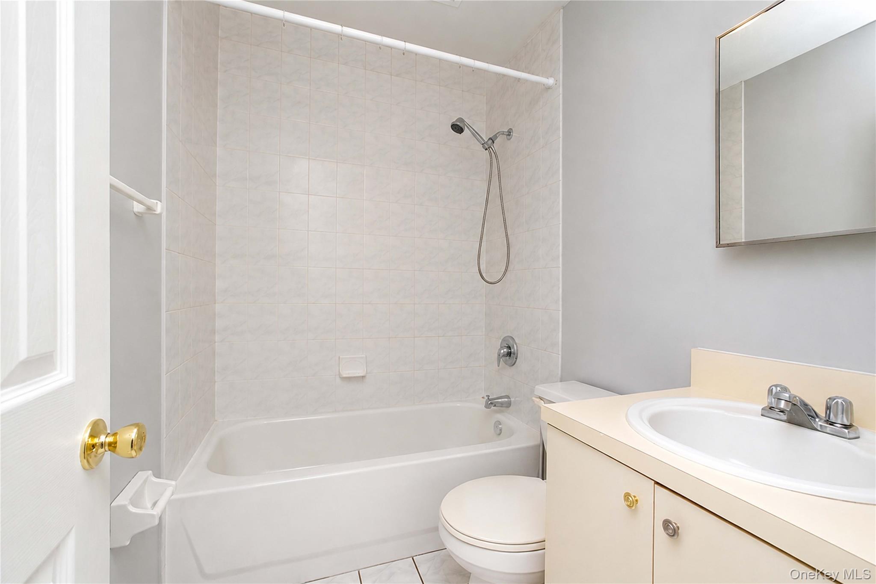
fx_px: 365
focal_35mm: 15
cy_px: 292
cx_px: 438
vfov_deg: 77.3
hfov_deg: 100.4
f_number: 8
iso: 1600
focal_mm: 10
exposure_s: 1/60
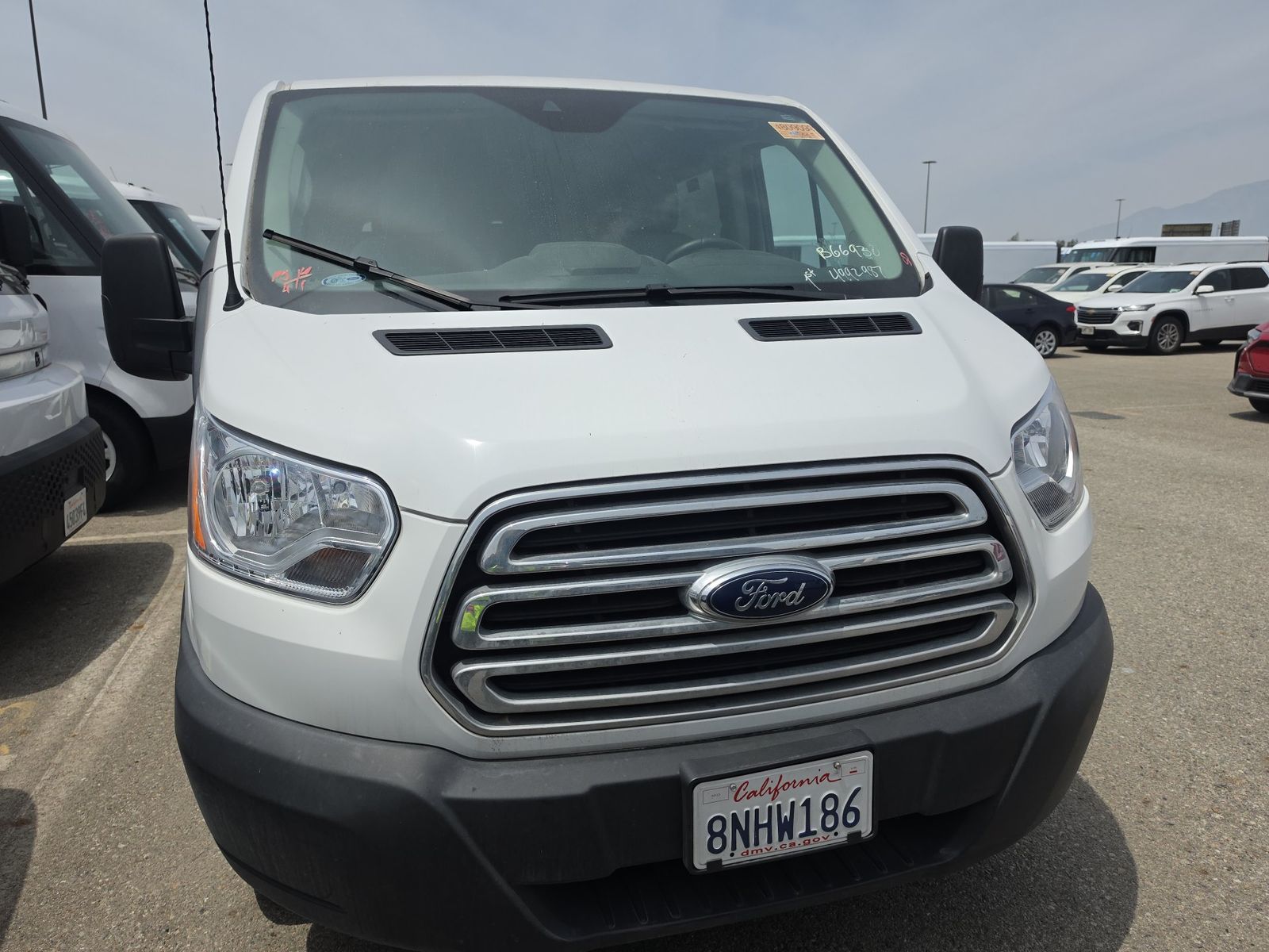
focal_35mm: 23
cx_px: 634
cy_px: 476
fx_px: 843
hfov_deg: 73.9
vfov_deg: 58.9
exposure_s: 1/7940
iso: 43
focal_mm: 6.5
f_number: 1.4
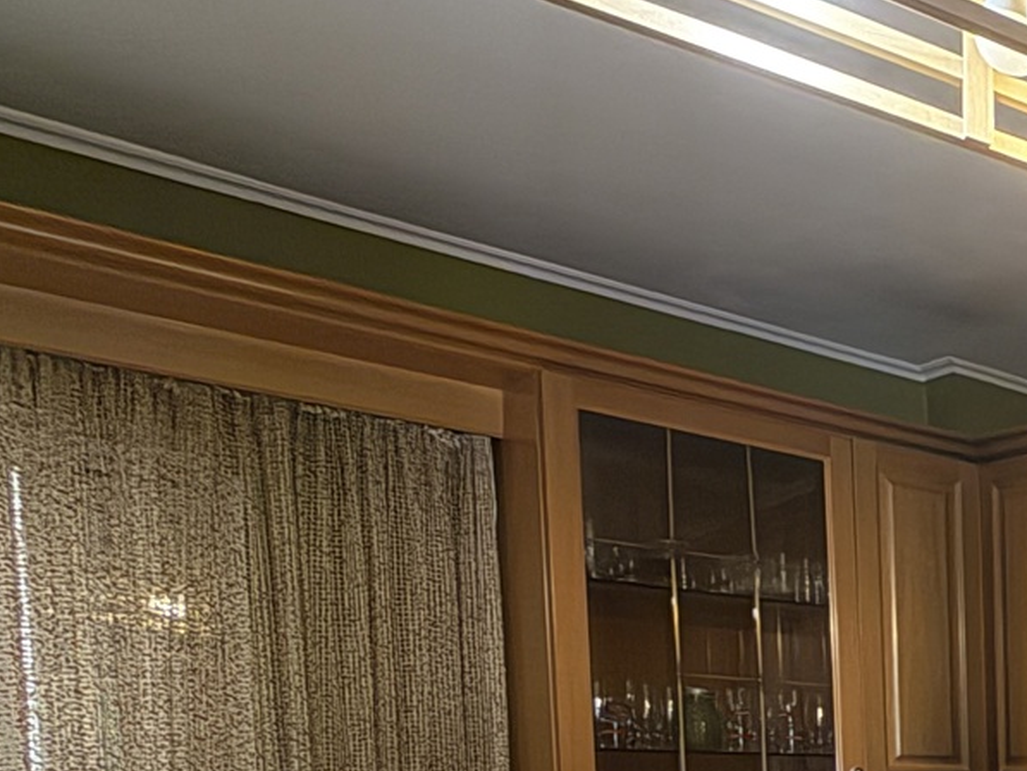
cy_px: 879
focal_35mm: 45
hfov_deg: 26.9
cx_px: 1603
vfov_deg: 28.7
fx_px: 1335
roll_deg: +0.5
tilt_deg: -2.7
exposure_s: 1/33
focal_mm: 2.22
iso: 640
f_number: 2.2
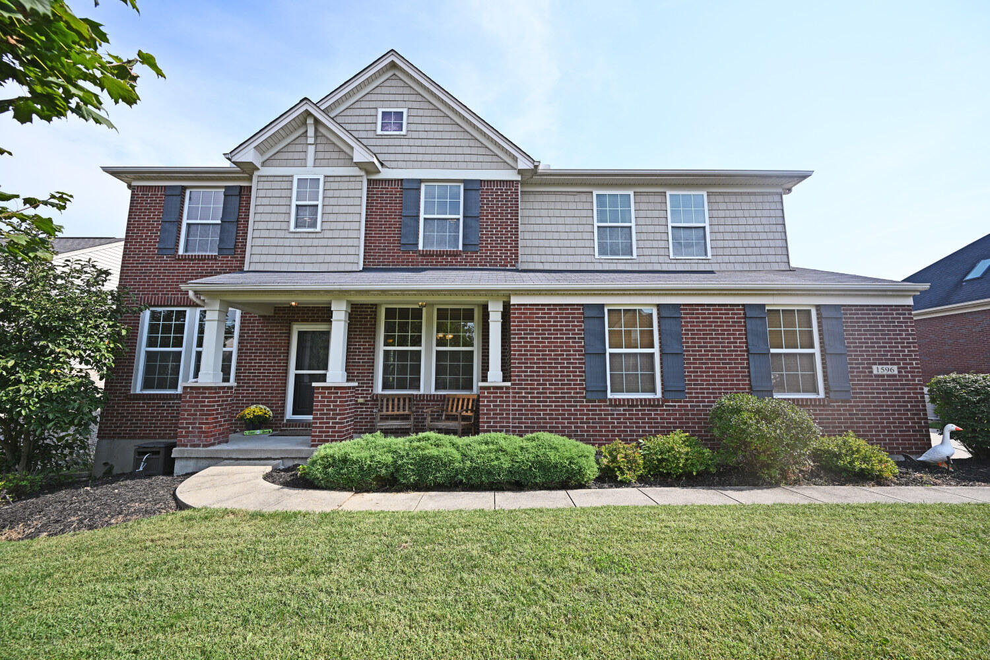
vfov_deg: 81.2
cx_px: 495
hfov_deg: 104.3
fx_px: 385
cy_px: 330
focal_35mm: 14
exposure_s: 1/320
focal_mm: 14
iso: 100
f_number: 6.3
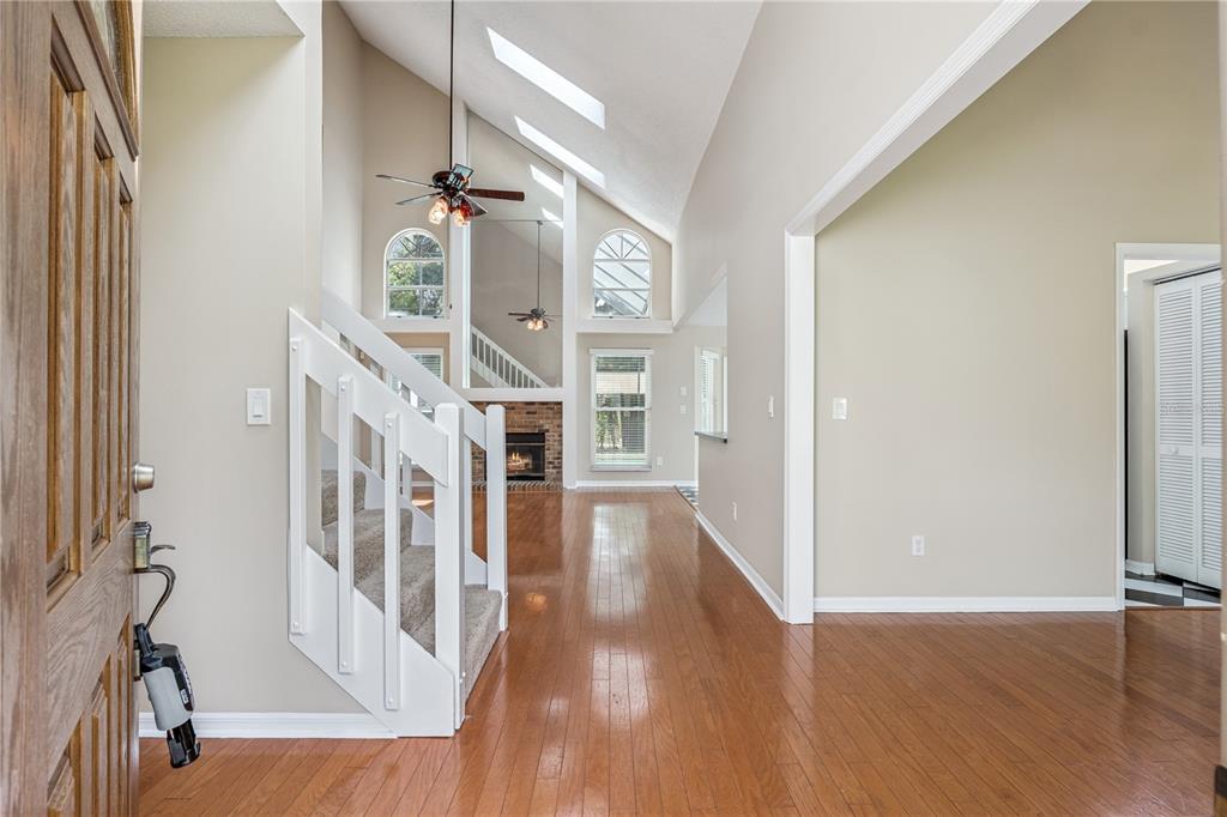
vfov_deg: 70.4
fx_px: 579
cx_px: 614
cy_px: 408
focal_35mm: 17
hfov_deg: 93.3
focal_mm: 17
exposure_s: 1/125
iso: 800
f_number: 9
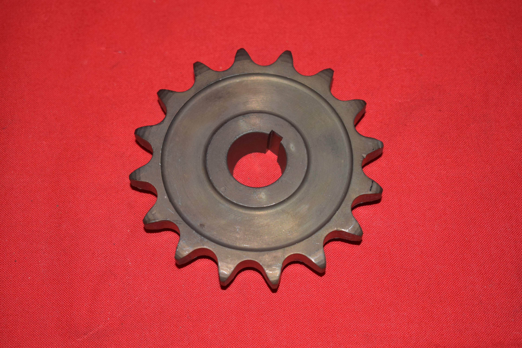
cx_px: 261
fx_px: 1001
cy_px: 174
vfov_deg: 19.7
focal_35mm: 69
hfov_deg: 29.2
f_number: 5.3
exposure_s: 1/160
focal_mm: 46
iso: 640
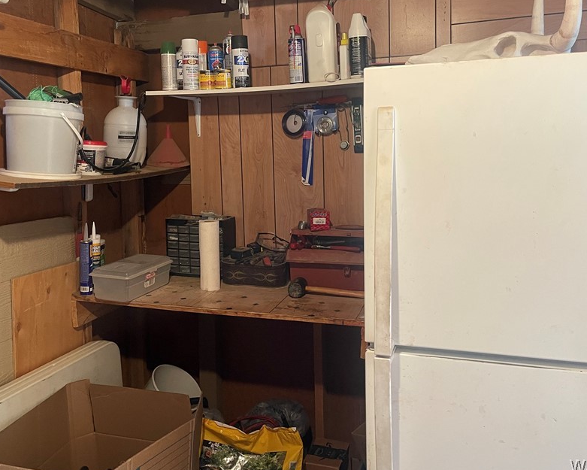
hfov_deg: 55.5
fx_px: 556
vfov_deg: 45.6
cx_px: 262
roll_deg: +0.5
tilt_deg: -5.9
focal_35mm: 32
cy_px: 190
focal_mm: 5.1
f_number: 1.6
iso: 200
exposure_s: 1/60
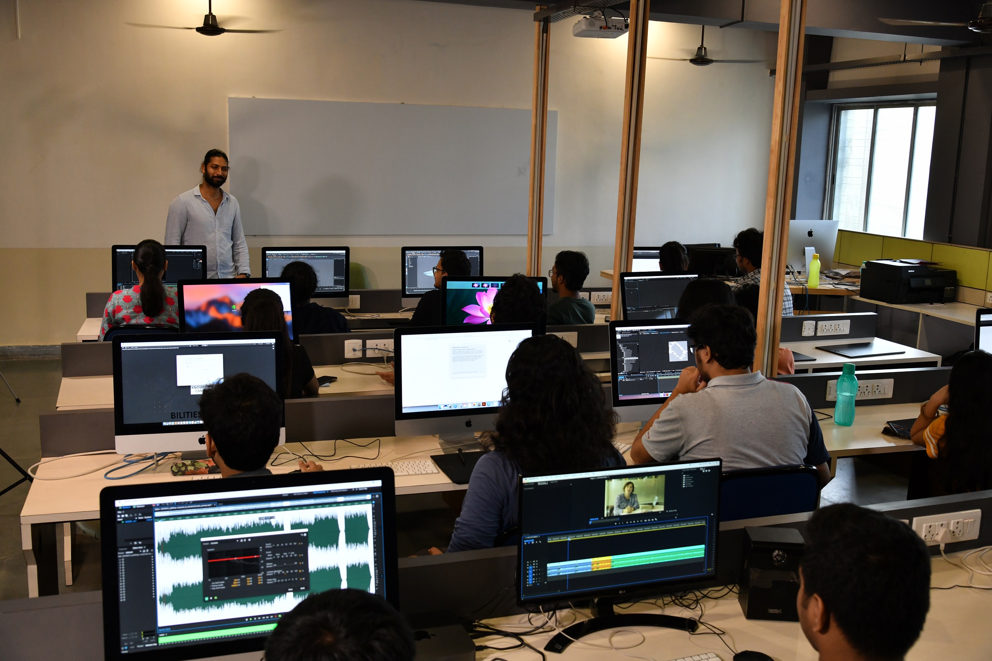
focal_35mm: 35
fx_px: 964
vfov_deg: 37.9
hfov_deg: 54.4
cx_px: 496
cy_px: 330
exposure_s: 1/60
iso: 1000
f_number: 7.1
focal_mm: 35
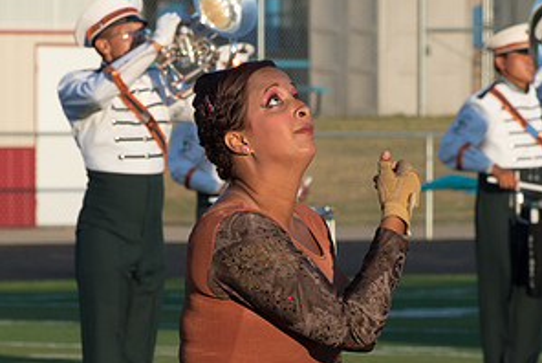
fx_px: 8650
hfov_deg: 3.6
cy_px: 225
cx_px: 319
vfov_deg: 2.4
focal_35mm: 574
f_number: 13
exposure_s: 1/640
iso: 640
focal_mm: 185
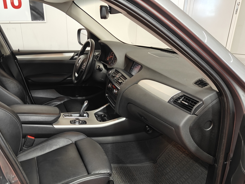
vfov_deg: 43.6
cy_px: 122
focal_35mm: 32
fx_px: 226
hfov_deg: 56.4
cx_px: 100
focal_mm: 5.59
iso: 160
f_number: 1.8
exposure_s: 1/50
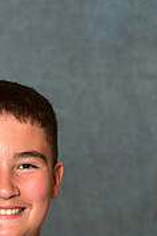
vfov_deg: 4.8
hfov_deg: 3.2
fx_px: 2780
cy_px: 340
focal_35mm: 425
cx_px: 2
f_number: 4.5
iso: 320
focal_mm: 130
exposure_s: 1/200
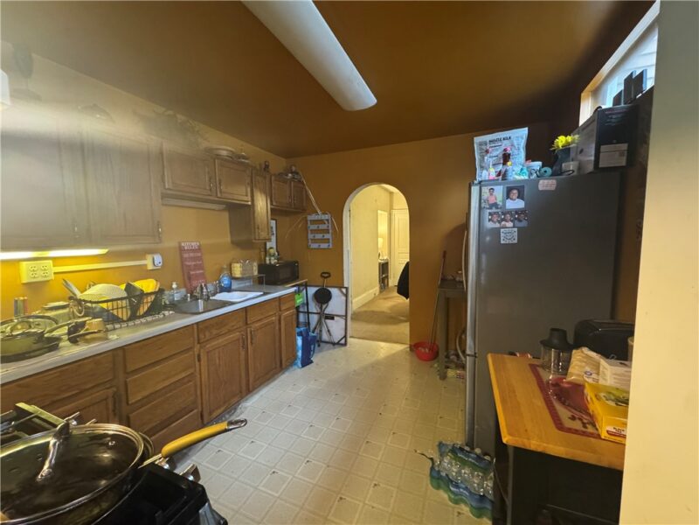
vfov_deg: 85.7
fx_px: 283
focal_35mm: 14
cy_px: 262
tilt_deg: -6.3
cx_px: 350
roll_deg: +0.9
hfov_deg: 102.1
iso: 1250
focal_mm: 2.22
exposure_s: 1/60
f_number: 2.2
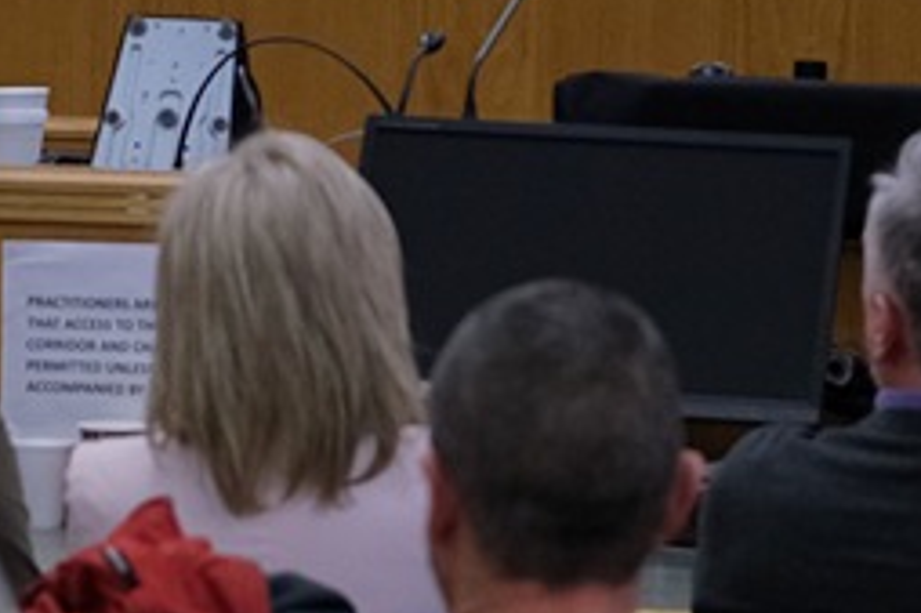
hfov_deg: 7.5
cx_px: 377
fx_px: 7031
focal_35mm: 275
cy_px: 83
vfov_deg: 5.0
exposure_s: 1/250
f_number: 2.8
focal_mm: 50
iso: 2000
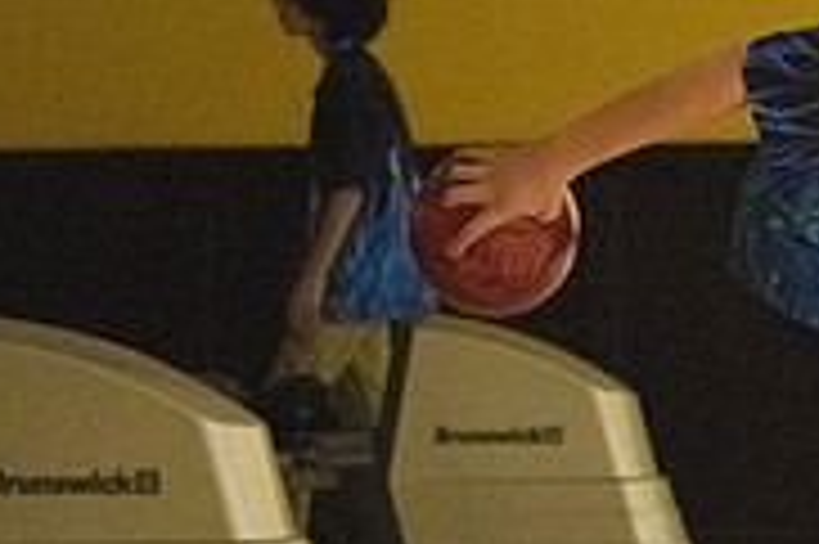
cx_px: 1116
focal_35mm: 223
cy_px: 218
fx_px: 5069
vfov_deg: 6.1
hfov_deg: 9.1
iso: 10000
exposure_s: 1/1000
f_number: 4.5
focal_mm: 70
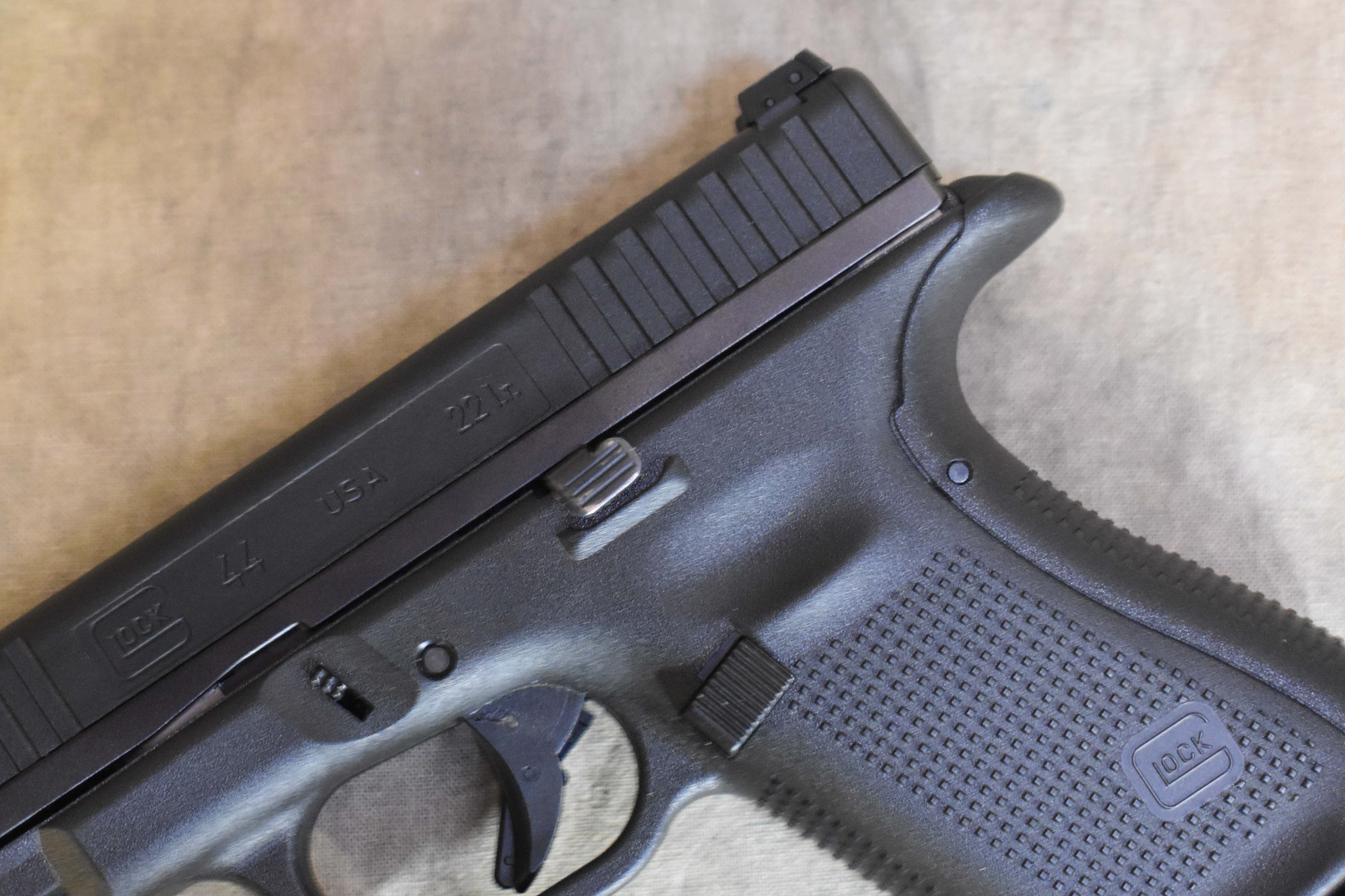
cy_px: 563
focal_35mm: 86
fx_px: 3213
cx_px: 559
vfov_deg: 15.9
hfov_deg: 23.6
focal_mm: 38
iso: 3200
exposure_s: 1/10
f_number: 4.8
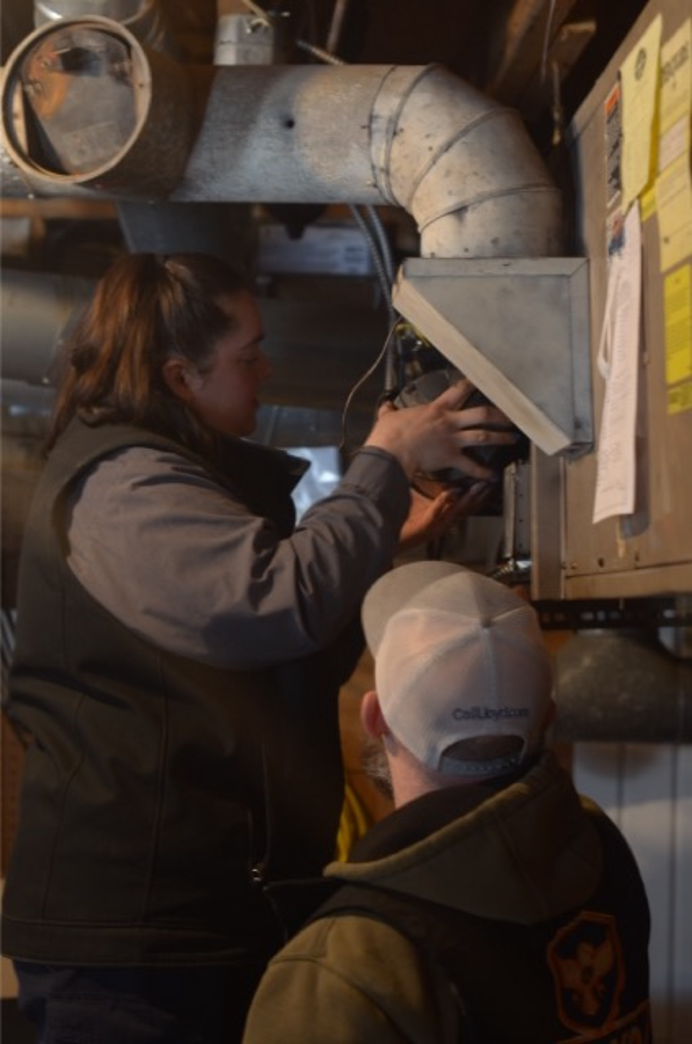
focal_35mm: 75
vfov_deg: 27.0
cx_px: 346
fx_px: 2172
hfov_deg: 18.1
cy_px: 522
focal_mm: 50
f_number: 3.2
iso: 400
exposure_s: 1/40
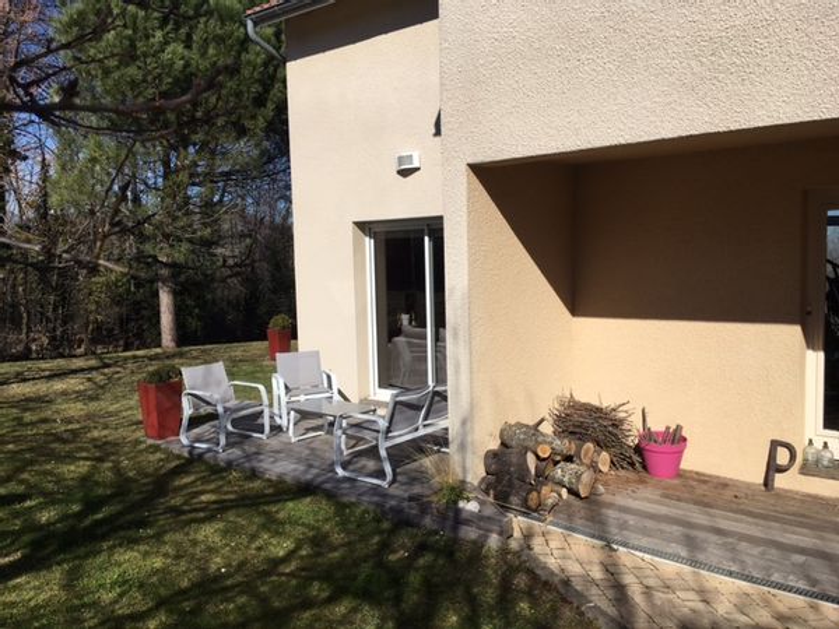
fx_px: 703
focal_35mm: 29
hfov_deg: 61.7
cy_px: 314
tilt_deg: -5.3
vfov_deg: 48.2
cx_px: 420
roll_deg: +1.5
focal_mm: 4.15
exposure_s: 1/2481
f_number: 2.2
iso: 25
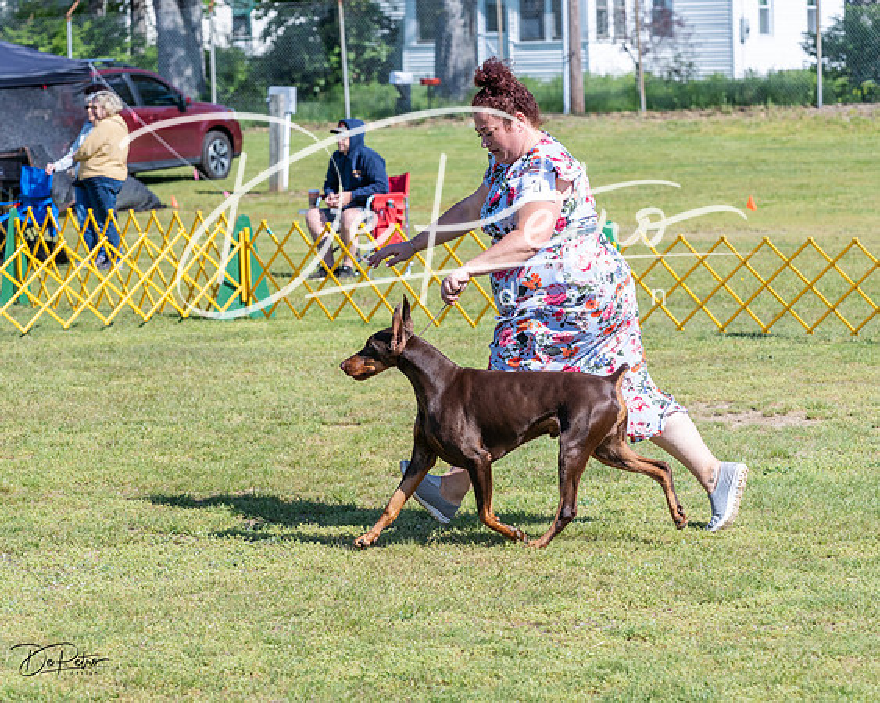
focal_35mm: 140
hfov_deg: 13.8
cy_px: 352
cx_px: 440
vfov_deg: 11.0
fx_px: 3636
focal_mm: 124
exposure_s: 1/1600
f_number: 6.3
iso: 500
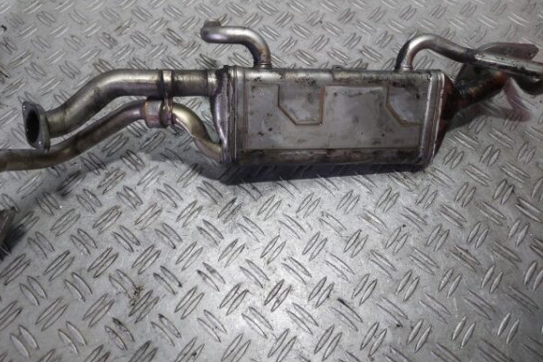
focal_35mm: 27
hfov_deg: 67.4
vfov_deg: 47.8
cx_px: 262
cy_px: 164
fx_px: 407
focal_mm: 5.23
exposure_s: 1/100
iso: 64
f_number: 1.8
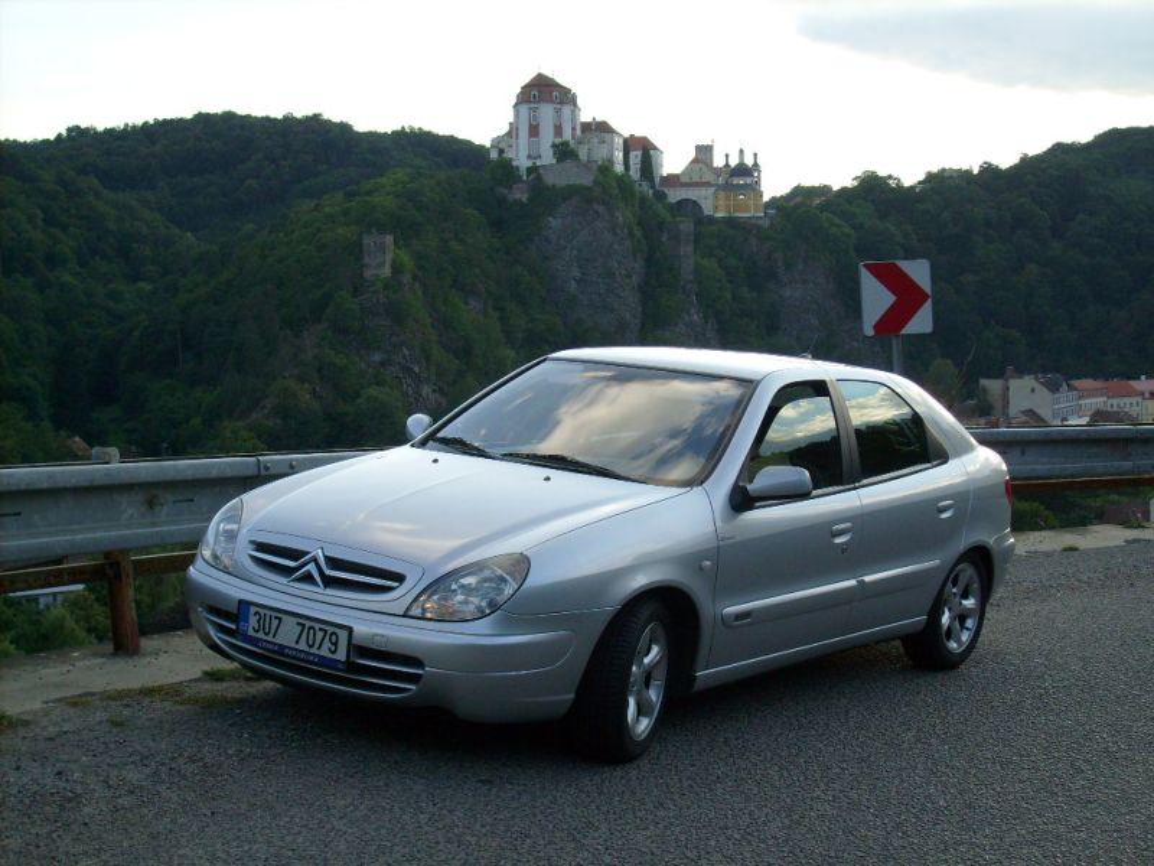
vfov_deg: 28.0
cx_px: 577
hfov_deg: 36.8
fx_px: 1734
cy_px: 433
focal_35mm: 52
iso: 80
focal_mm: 8.7
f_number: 3.3
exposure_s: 1/350
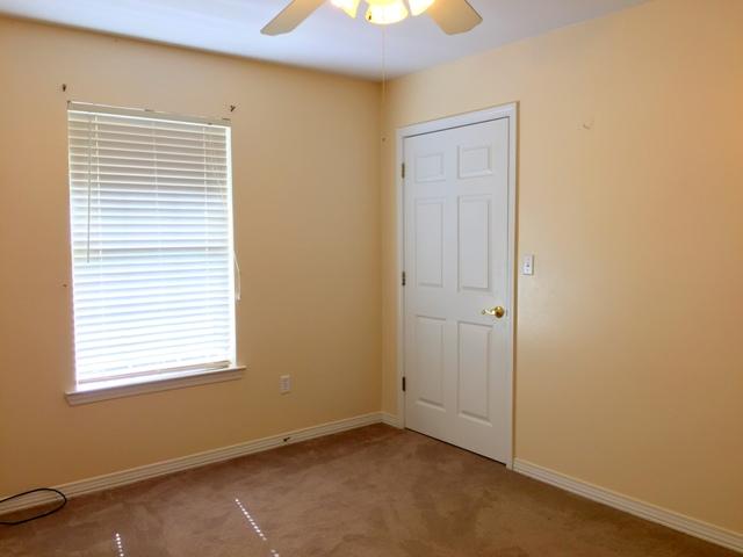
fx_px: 622
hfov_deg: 61.7
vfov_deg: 48.2
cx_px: 372
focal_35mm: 29
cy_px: 278
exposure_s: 1/30
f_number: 2.2
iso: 32
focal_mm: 4.15
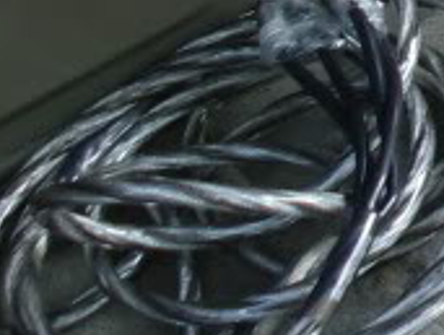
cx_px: 1007
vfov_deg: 6.8
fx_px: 2764
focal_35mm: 215
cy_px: -169
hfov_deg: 8.5
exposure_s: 1/60
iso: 160
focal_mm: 6.3
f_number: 2.8
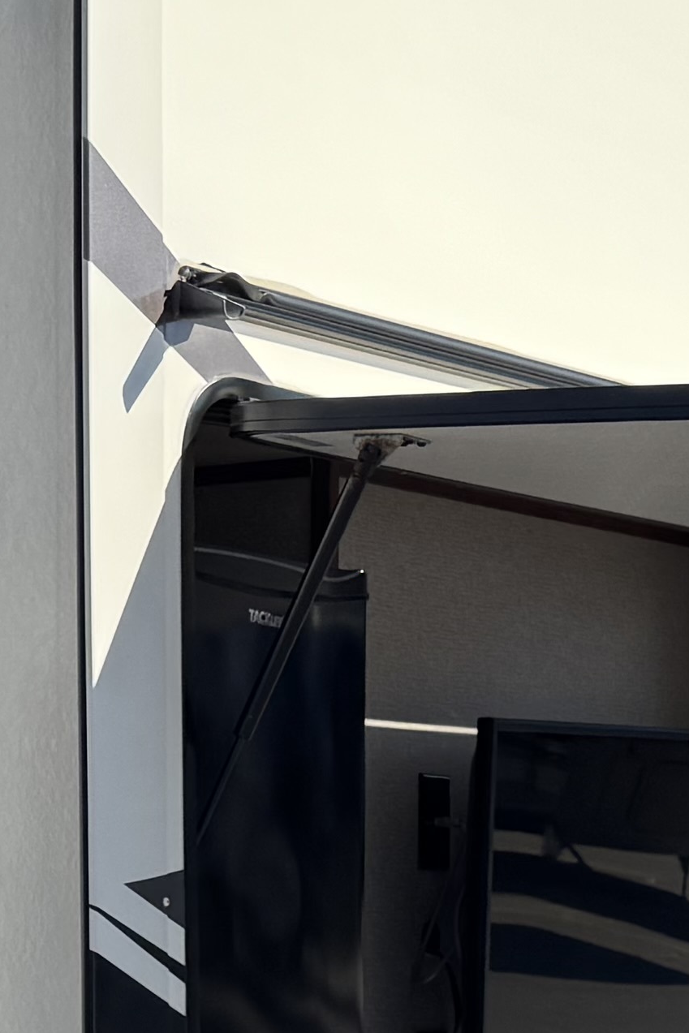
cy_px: 697
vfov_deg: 18.2
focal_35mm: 112
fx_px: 3214
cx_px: -372
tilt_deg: +5.2
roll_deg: +1.4
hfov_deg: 11.7
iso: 80
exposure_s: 1/4049
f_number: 1.78
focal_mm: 6.76
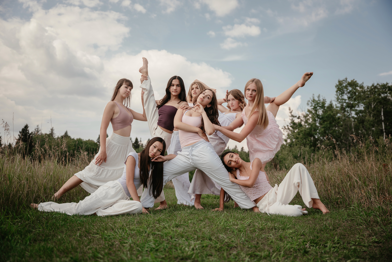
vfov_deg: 36.6
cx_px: 196
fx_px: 395
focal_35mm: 36
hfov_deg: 52.8
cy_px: 131
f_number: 2.8
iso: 100
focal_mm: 36.3
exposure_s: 1/1250
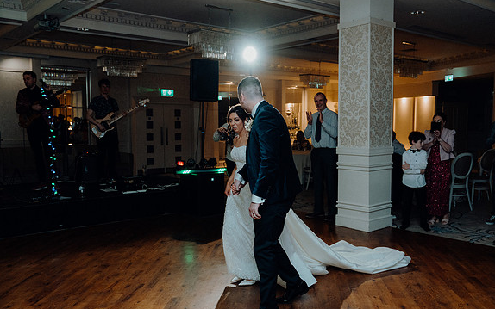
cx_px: 249
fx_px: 459
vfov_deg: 37.3
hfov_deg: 56.7
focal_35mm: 34
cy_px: 164
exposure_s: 1/160
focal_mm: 33
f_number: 3.5
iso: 2500
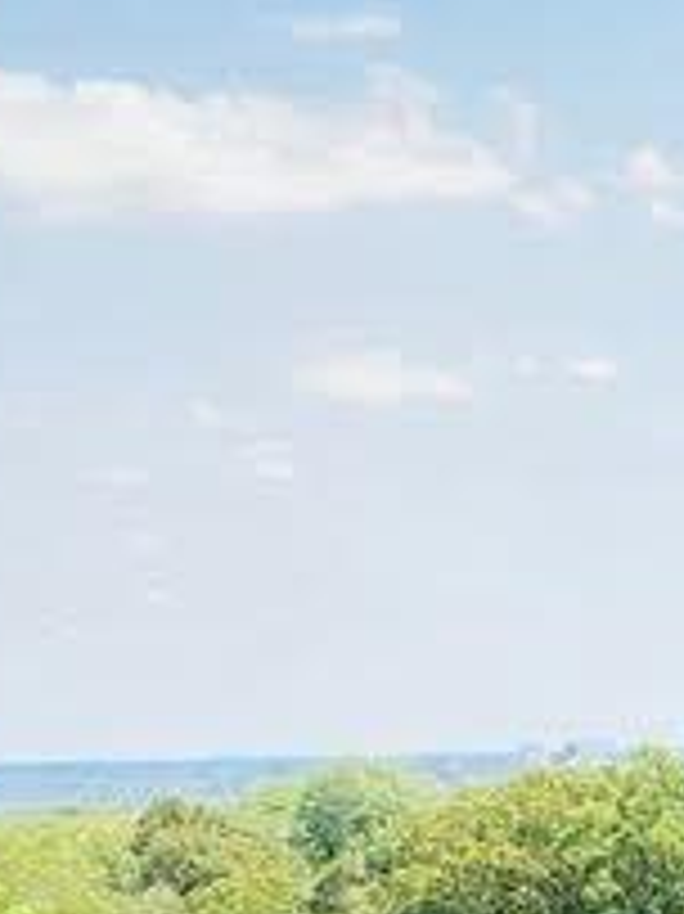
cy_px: 1733
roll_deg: +2.0
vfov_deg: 15.4
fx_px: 2822
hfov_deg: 12.8
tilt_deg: -17.1
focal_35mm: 107
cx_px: 1127
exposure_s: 1/522
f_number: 1.8
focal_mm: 4.25
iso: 32
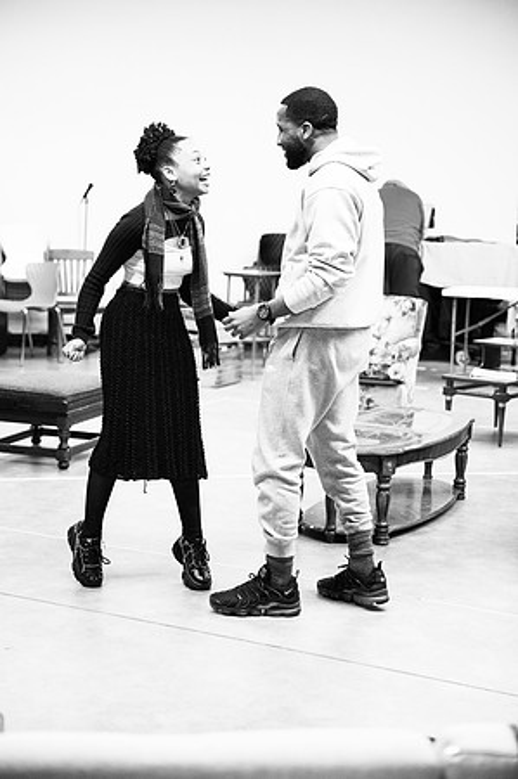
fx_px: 1363
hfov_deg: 21.5
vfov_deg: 31.9
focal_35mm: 63
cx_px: 259
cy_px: 390
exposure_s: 1/320
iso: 1600
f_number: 2.8
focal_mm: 63
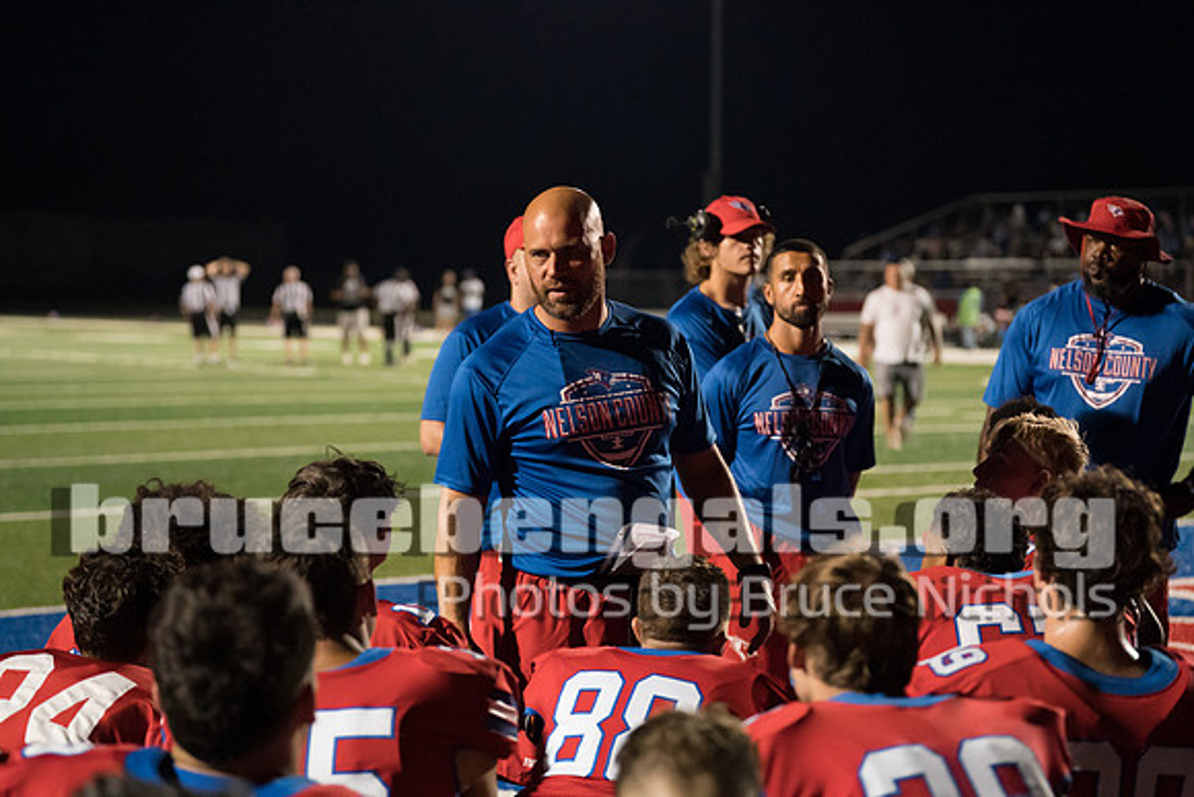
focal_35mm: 76
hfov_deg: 26.6
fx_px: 2521
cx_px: 597
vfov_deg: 18.0
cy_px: 398
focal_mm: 76
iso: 12800
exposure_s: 1/1250
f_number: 2.8
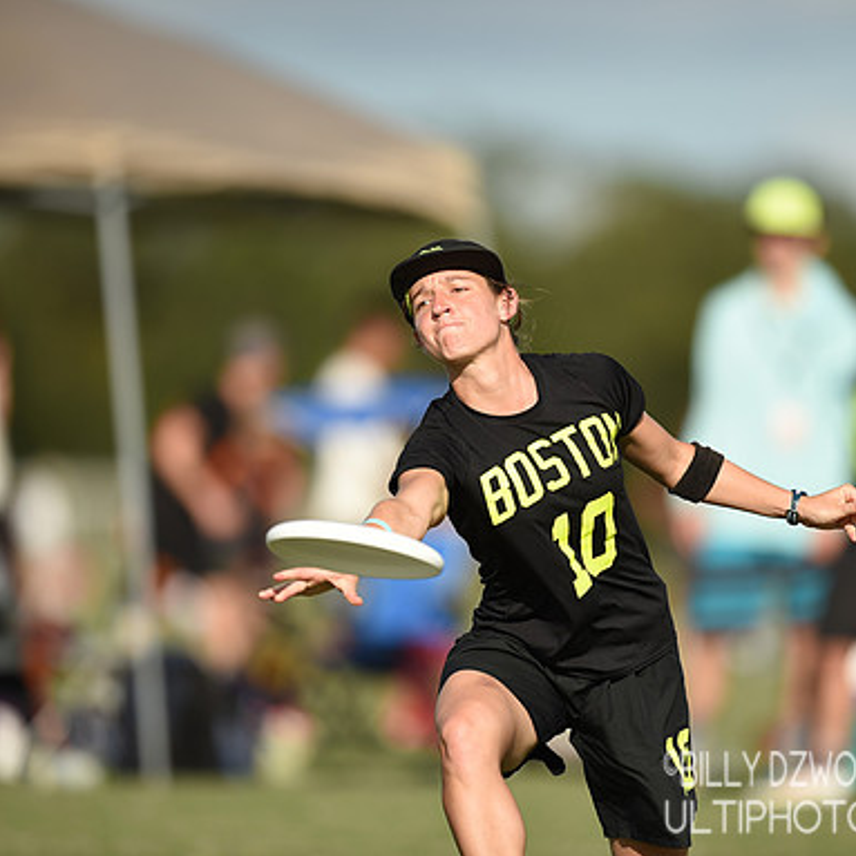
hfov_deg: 3.4
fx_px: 14380
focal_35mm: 514
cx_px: 521
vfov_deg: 3.4
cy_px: 429
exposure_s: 1/3200
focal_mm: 400
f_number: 2.8
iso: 125
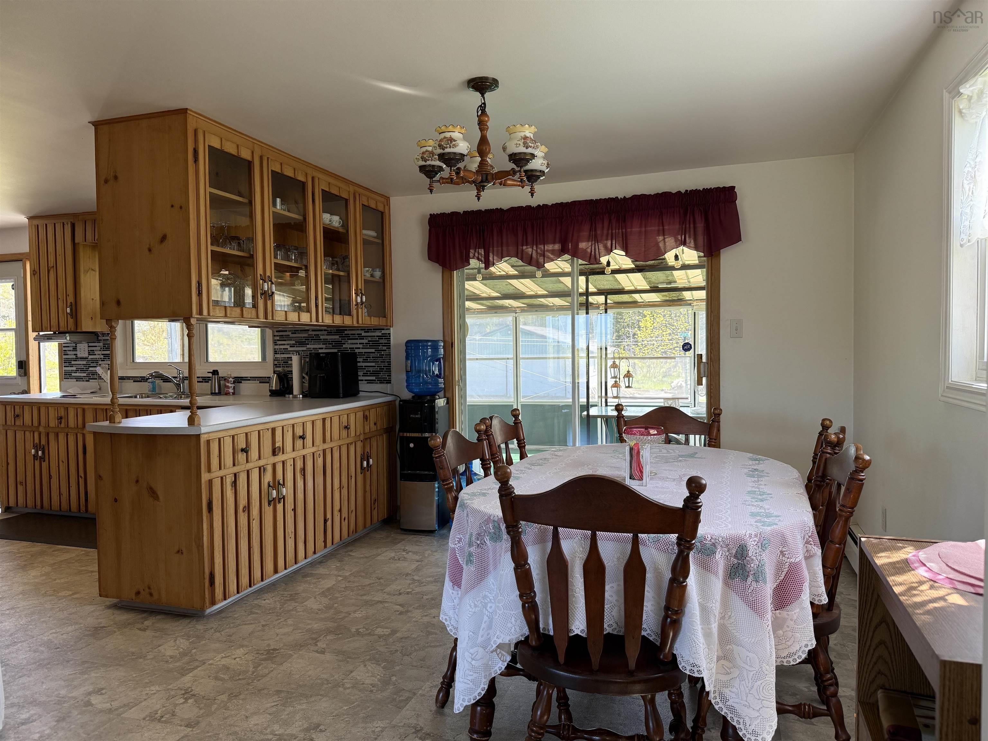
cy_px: 370
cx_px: 494
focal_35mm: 24
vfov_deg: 56.8
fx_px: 685
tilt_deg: -1.8
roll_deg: +0.9
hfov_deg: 71.6
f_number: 1.78
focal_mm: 6.76
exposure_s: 1/226
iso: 160
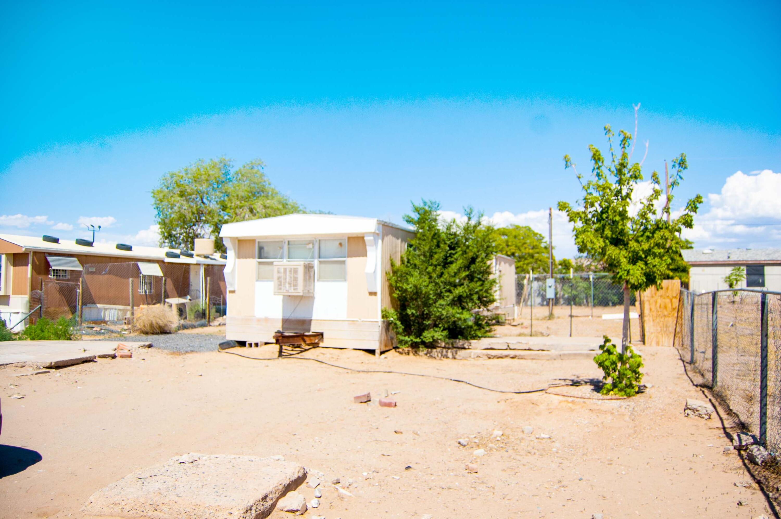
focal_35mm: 27
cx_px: 390
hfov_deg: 67.4
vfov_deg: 47.8
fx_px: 585
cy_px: 260
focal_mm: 18
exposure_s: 1/3200
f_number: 3.5
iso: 200
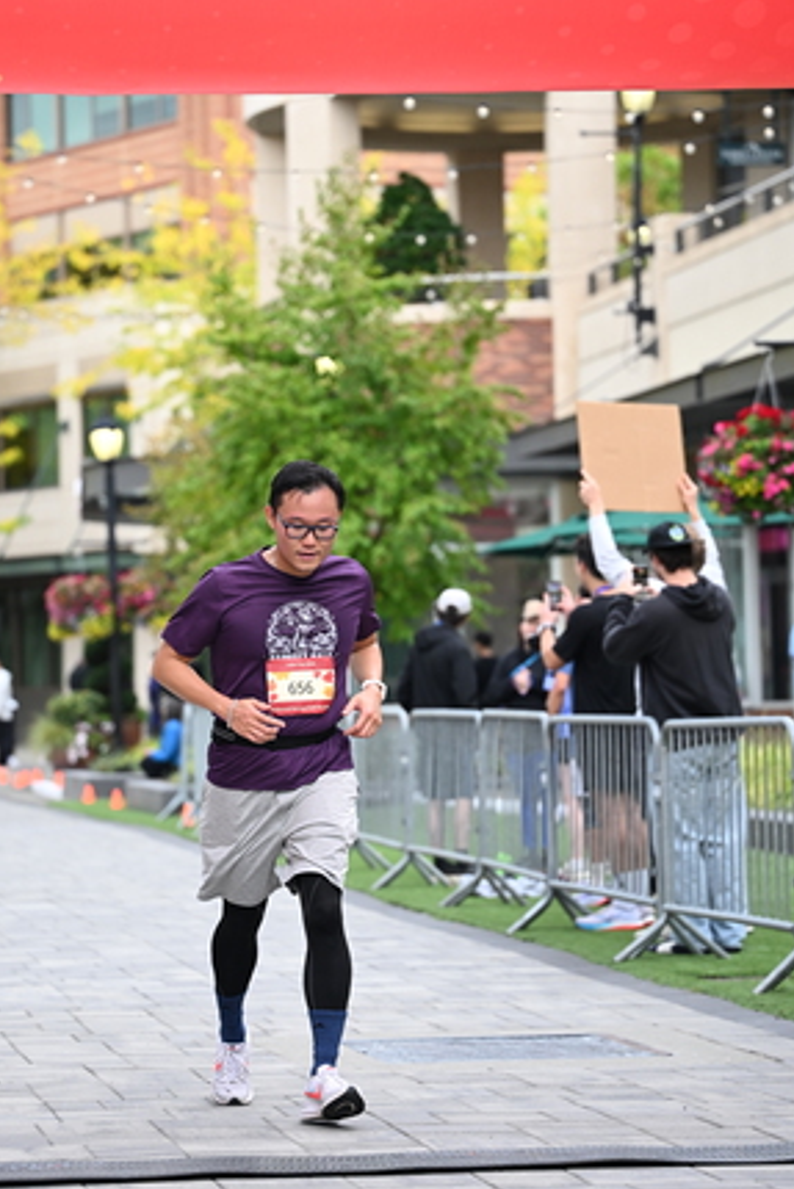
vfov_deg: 16.5
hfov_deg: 11.1
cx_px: 347
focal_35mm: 124
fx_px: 4099
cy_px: 572
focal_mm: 97
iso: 640
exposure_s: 1/1600
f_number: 2.8
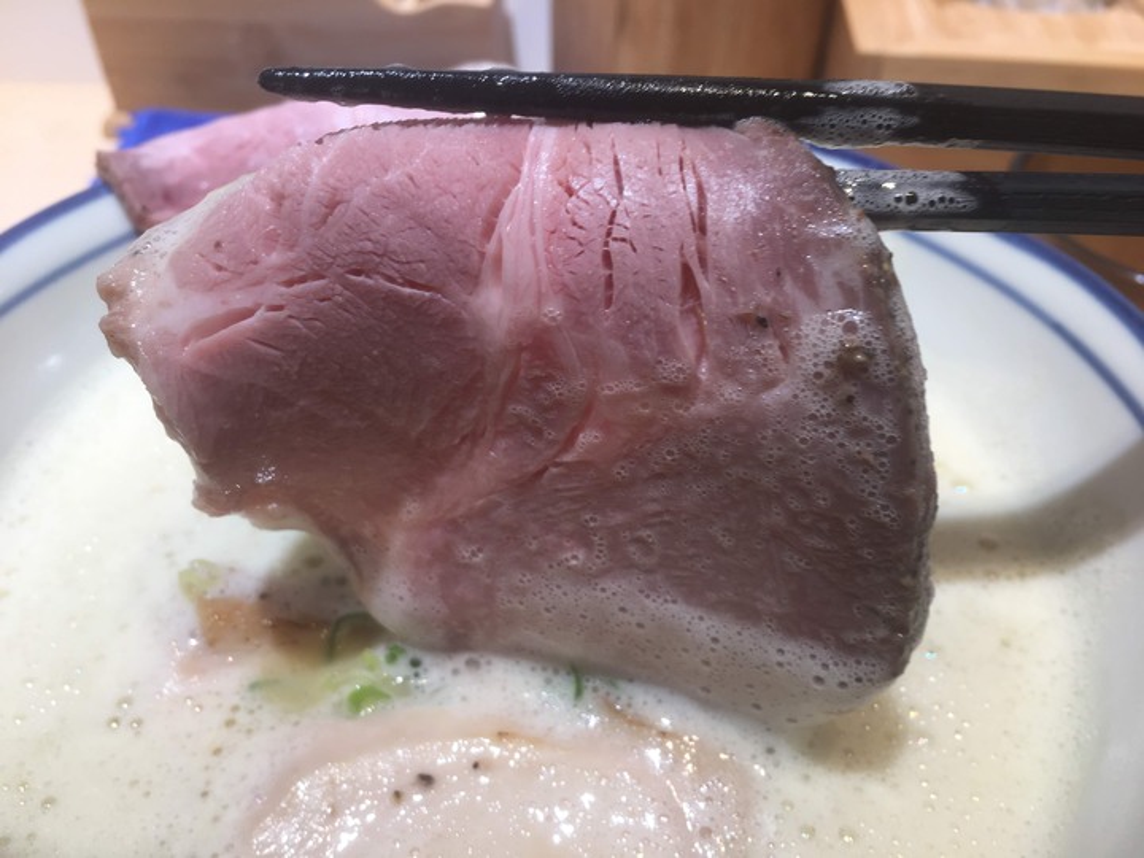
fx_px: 958
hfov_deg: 61.7
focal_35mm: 29
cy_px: 429
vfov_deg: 48.2
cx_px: 572
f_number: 2.2
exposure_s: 1/60
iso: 25
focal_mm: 4.15
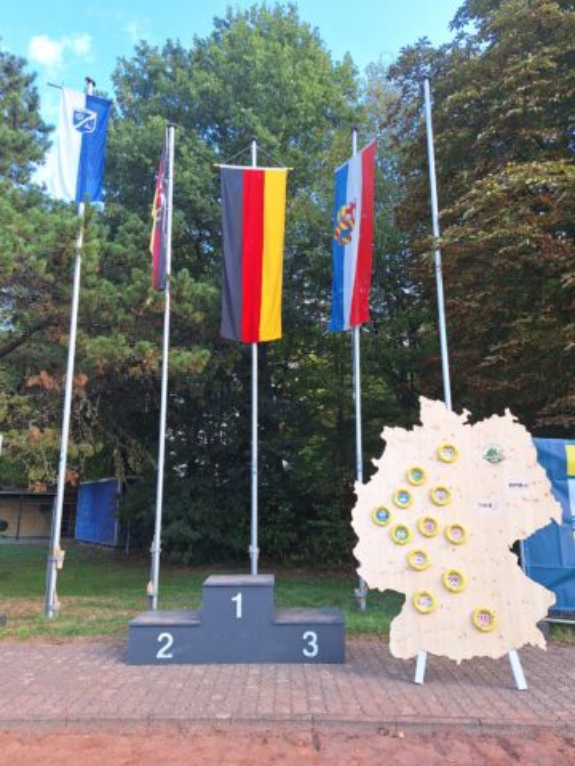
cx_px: 288
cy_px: 383
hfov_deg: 58.9
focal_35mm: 23
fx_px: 509
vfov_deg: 73.9
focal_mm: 5.54
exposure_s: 1/334
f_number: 1.8
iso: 40
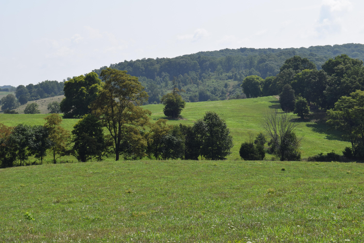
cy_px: 122
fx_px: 834
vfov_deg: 16.6
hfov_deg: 24.6
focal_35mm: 82
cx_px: 182
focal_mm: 55
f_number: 11
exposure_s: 1/200
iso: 100
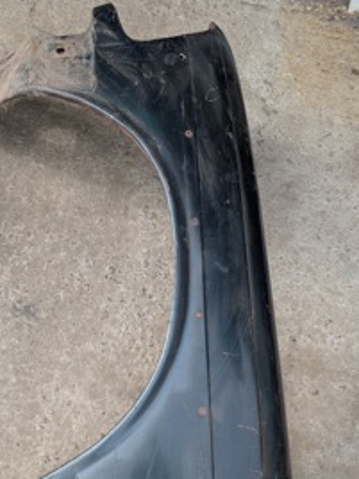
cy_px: 338
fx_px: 595
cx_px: 156
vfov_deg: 42.9
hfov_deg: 33.6
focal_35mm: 43
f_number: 1.68
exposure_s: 1/236
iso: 19
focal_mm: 6.9
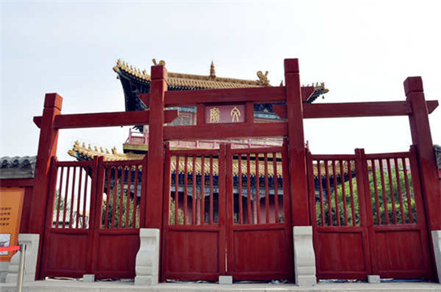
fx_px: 330
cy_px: 146
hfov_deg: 67.5
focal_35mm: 27
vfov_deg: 47.7
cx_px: 220
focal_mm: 18
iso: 200
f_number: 11
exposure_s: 1/125
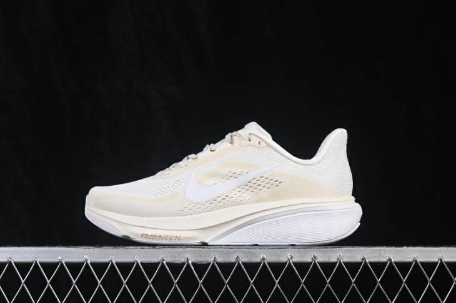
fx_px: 950
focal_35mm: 75
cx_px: 228
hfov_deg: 27.0
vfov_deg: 18.2
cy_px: 152
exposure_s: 1/80
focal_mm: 50
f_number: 8
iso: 160
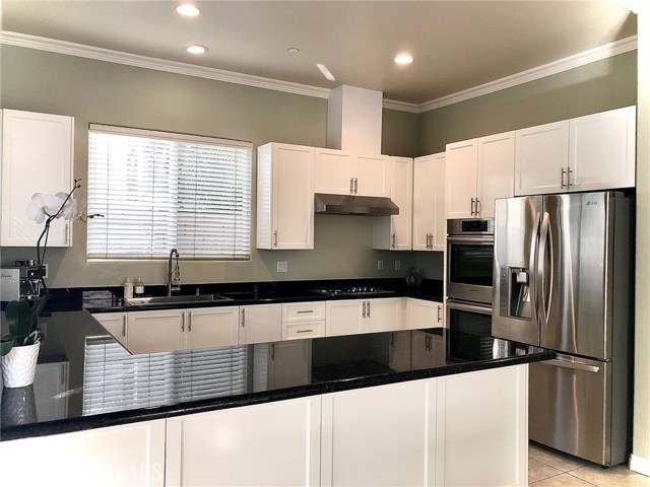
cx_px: 325
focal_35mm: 28
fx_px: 526
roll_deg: -1.2
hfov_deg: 63.4
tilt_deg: -0.4
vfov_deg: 49.7
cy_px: 244
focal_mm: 3.99
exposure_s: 1/30
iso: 40
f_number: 1.8
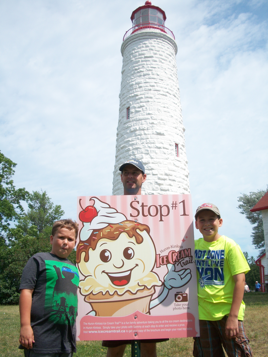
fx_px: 361
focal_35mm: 35
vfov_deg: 52.6
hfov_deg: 40.7
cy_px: 178
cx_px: 134
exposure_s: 1/400
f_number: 5.6
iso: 80
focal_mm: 6.3
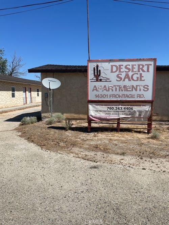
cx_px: 84
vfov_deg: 67.3
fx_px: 169
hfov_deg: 53.0
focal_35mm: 26
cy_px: 112
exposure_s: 1/5291
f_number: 1.6
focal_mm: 4.2
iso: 32
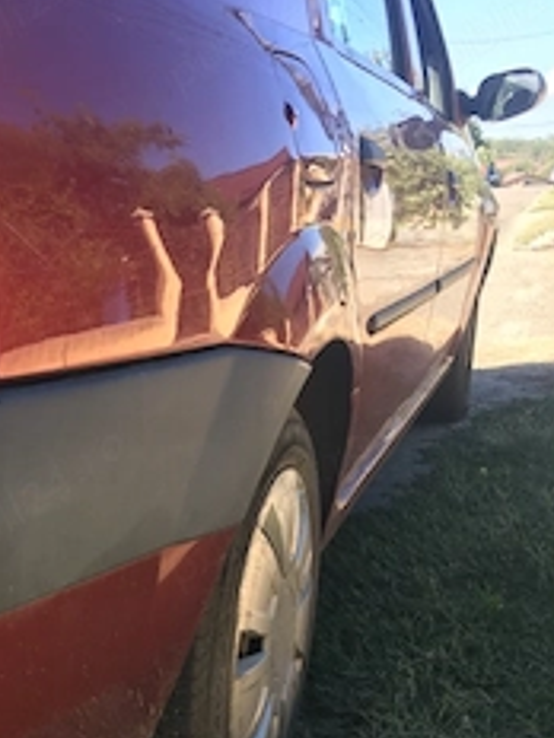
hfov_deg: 28.3
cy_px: 547
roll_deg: +2.8
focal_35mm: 50
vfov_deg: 37.3
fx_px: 1067
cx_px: 86
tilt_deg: -16.9
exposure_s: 1/216
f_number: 2.2
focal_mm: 4.15
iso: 25
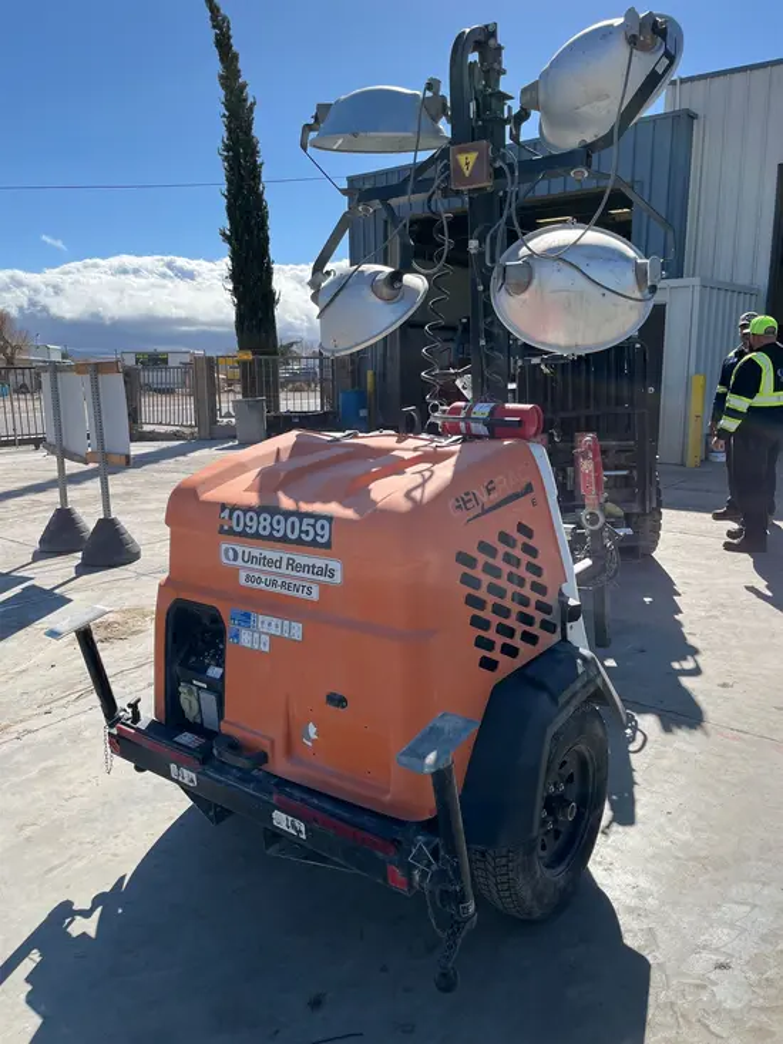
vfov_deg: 67.3
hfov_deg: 53.1
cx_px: 392
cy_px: 522
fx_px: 784
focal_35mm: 26
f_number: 1.6
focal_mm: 5.1
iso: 50
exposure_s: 1/3135
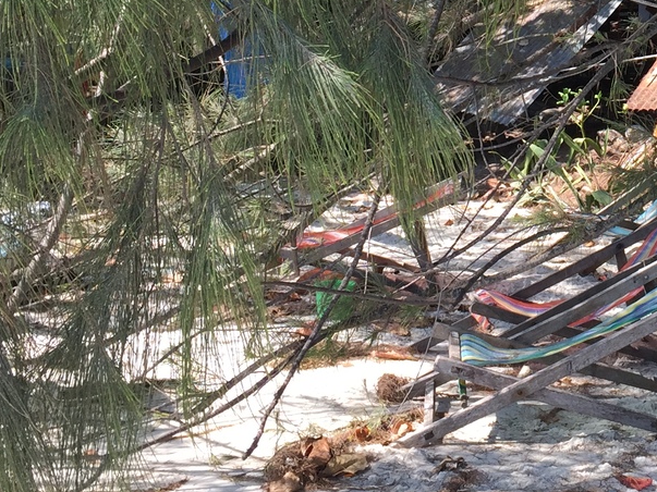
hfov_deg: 24.3
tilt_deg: +0.3
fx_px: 1461
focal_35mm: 77
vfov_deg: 18.5
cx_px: 641
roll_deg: -2.4
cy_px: -24
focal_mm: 4.15
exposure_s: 1/549
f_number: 2.2
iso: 32
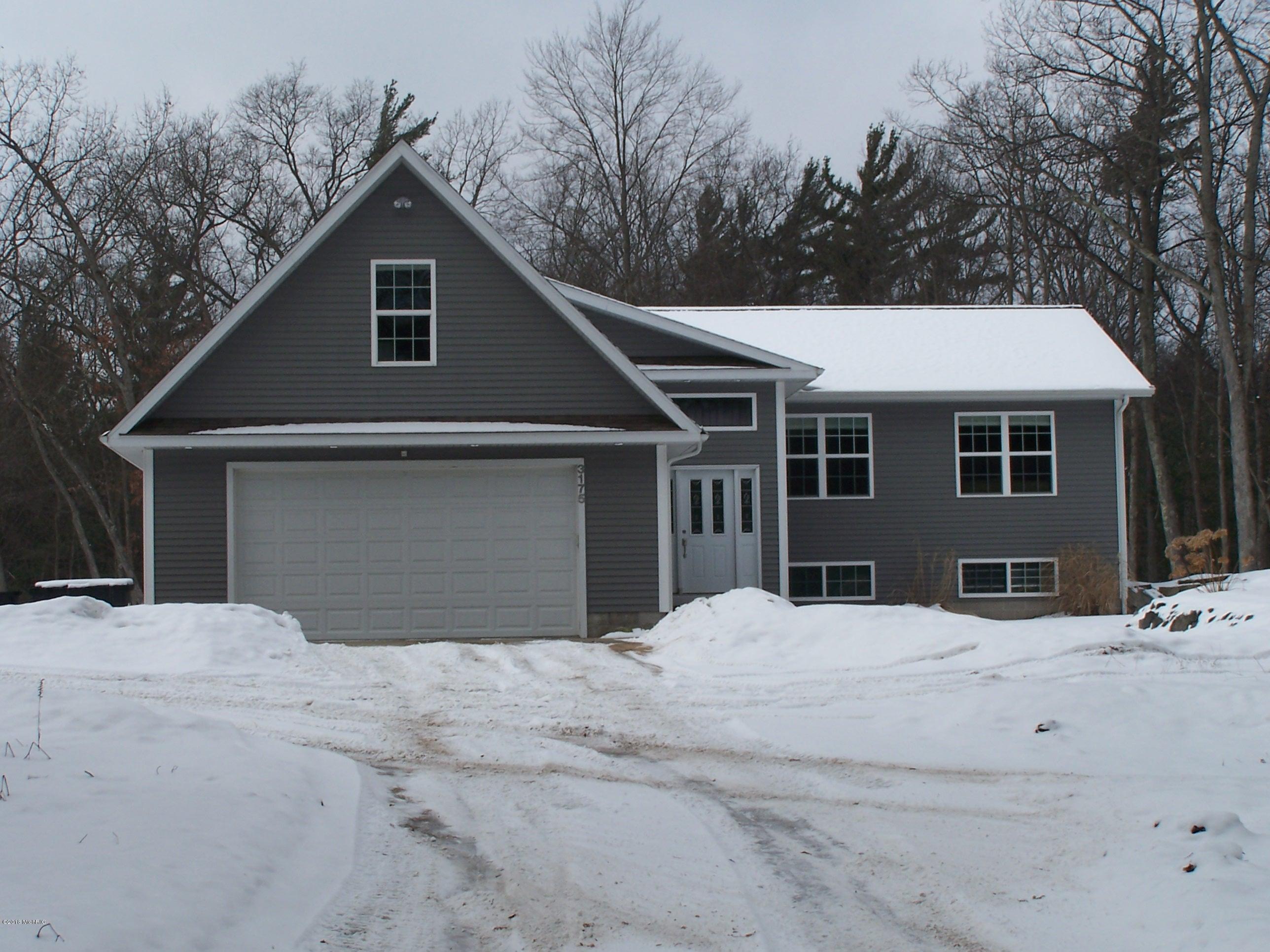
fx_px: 2348
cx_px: 635
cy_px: 476
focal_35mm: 64
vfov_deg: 22.9
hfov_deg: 30.3
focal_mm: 10.7
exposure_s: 1/640
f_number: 4.5
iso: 80
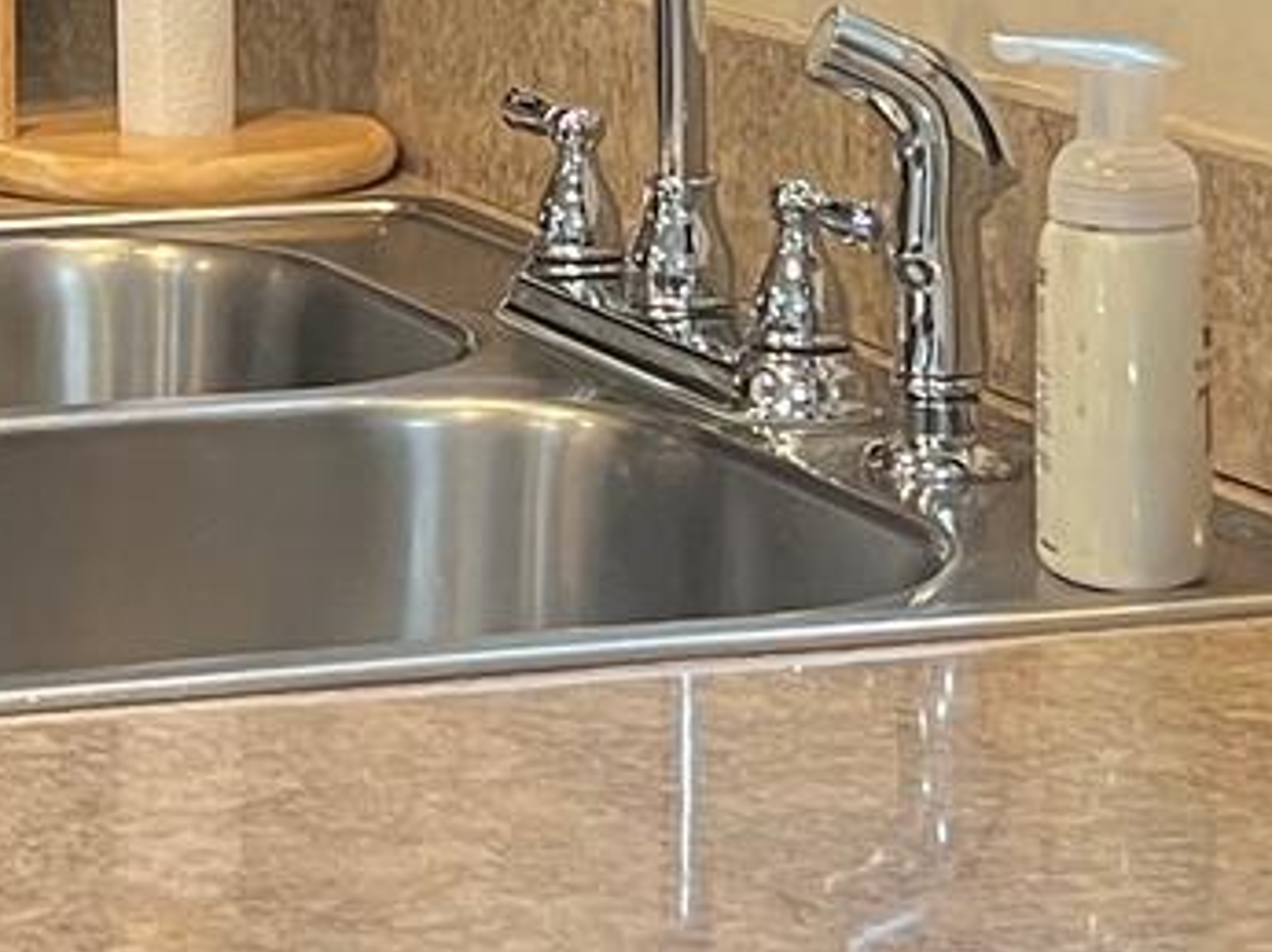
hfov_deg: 12.7
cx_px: 70
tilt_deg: -3.5
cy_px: -276
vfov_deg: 9.5
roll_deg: +0.2
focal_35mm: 154
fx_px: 5655
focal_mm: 5.7
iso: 160
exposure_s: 1/60
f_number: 1.5
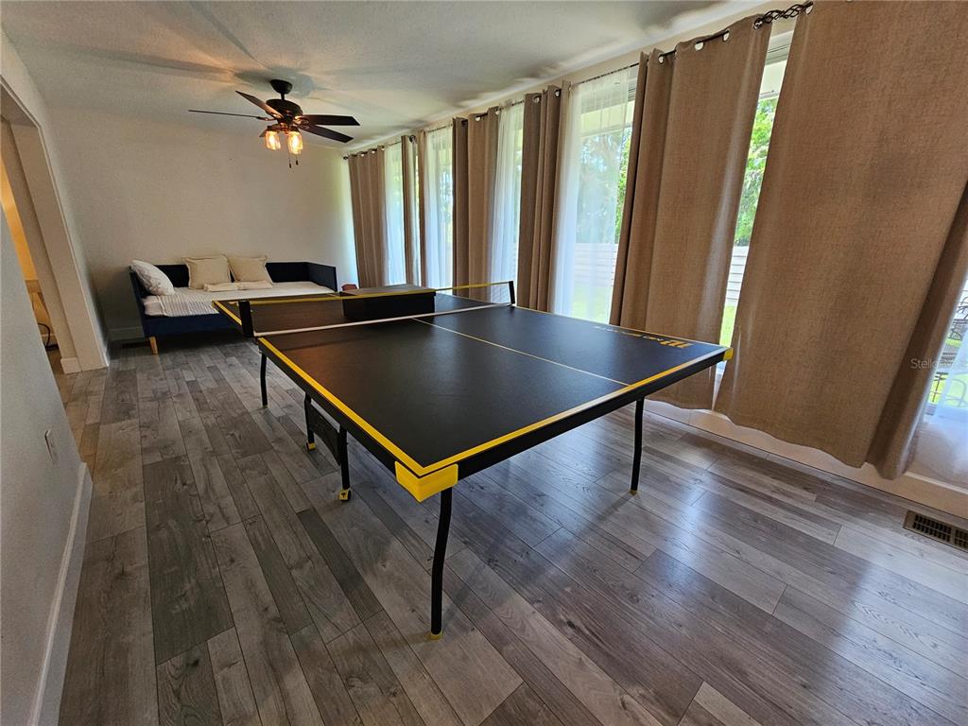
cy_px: 363
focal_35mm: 13
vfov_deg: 89.9
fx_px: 364
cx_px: 484
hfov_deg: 106.2
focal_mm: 2.2
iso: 320
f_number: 2.2
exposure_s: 1/60
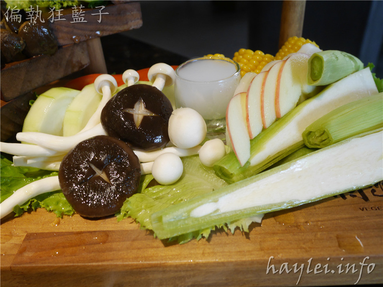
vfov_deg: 46.8
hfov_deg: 60.0
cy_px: 144
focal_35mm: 30
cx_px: 192
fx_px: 332
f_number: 4
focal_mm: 15
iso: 800
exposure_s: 1/60
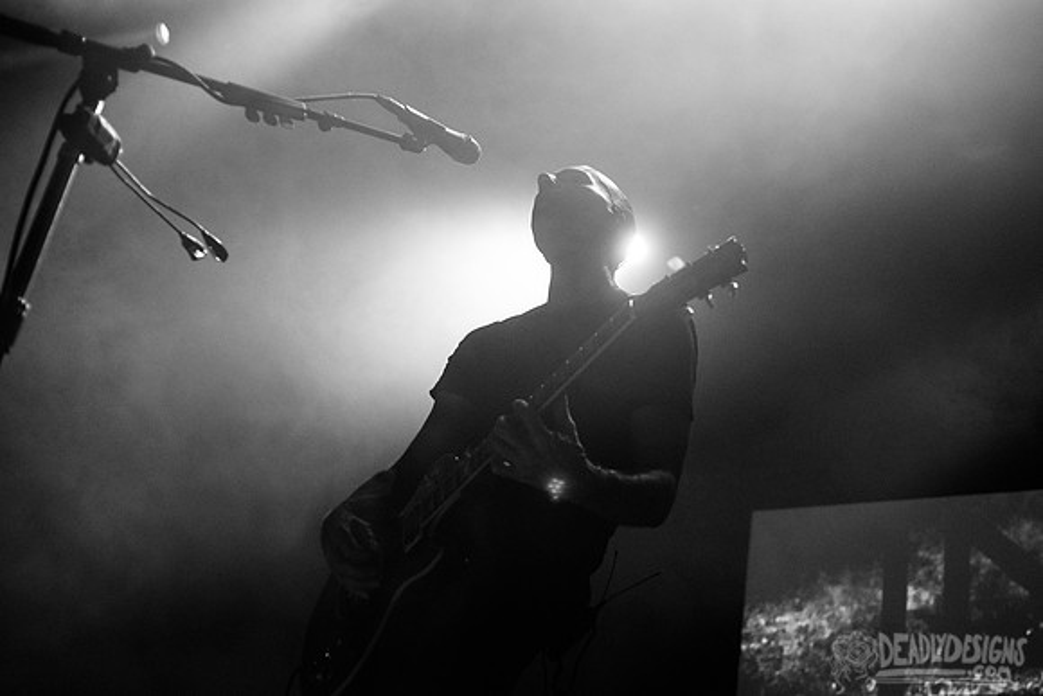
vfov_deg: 25.1
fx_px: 1561
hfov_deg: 36.9
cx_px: 585
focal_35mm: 54
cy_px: 375
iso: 3200
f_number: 3.2
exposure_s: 1/160
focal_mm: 48
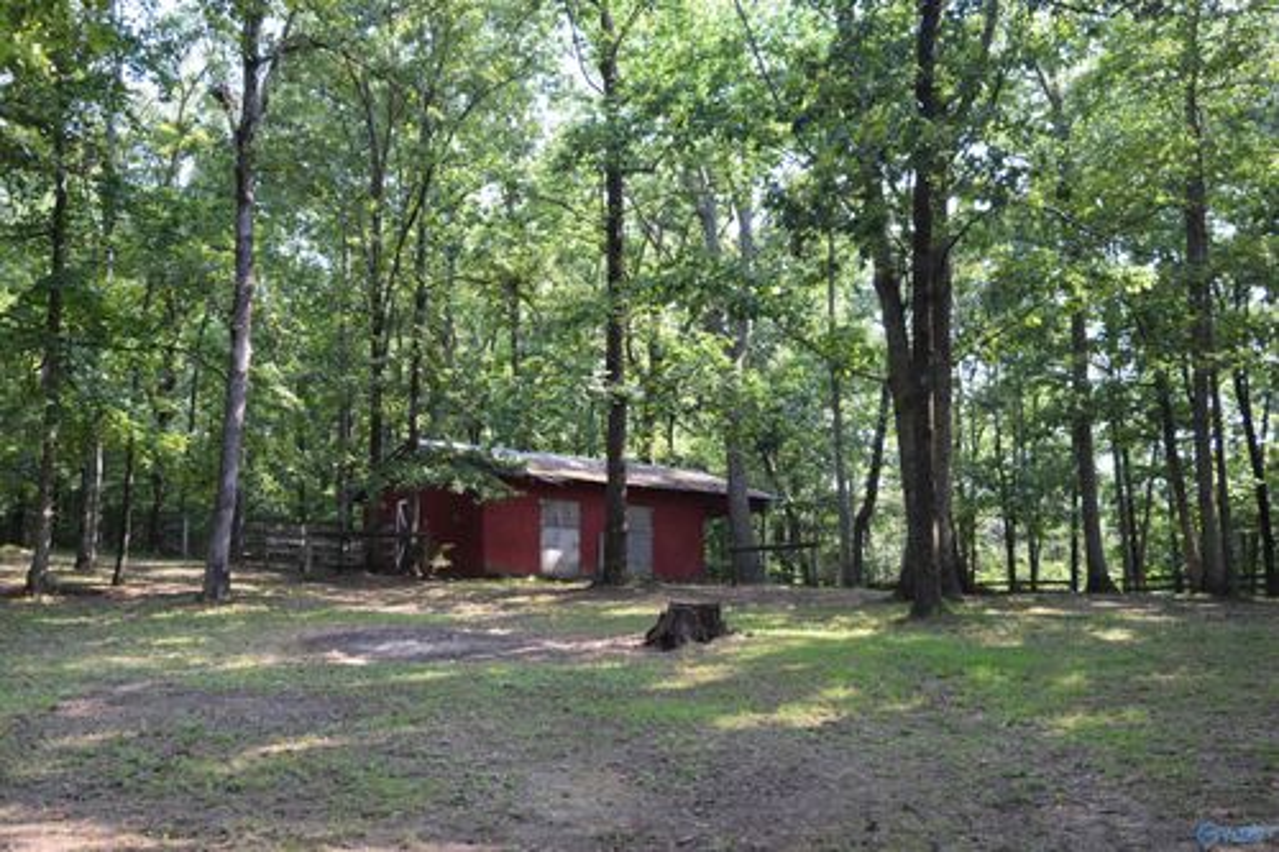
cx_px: 640
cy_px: 426
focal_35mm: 36
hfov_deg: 53.1
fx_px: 1279
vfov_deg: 36.8
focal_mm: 24
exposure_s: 1/160
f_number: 6.3
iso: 400
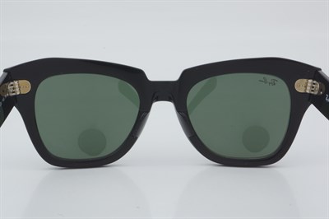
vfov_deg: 16.5
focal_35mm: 82
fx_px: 753
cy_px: 110
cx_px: 164
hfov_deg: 24.6
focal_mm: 55
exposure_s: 1/4
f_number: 29
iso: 100
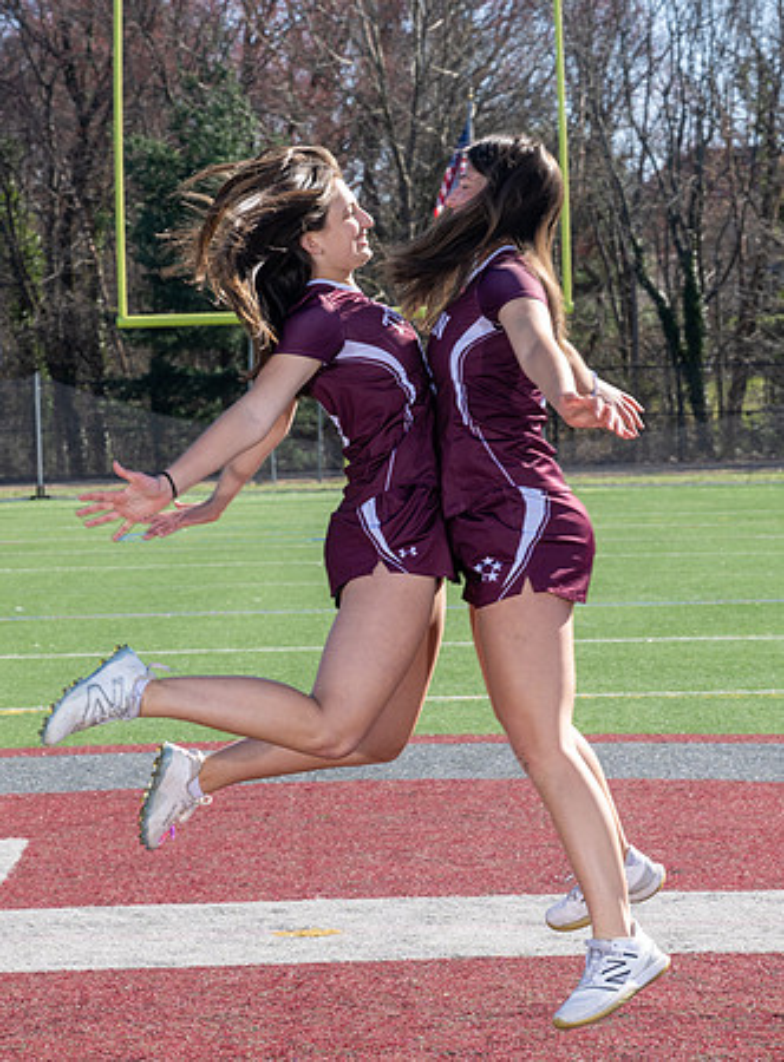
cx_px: 280
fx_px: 4028
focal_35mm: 132
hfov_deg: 11.1
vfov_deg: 15.0
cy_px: 451
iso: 100
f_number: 8
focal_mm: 70
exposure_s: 1/160
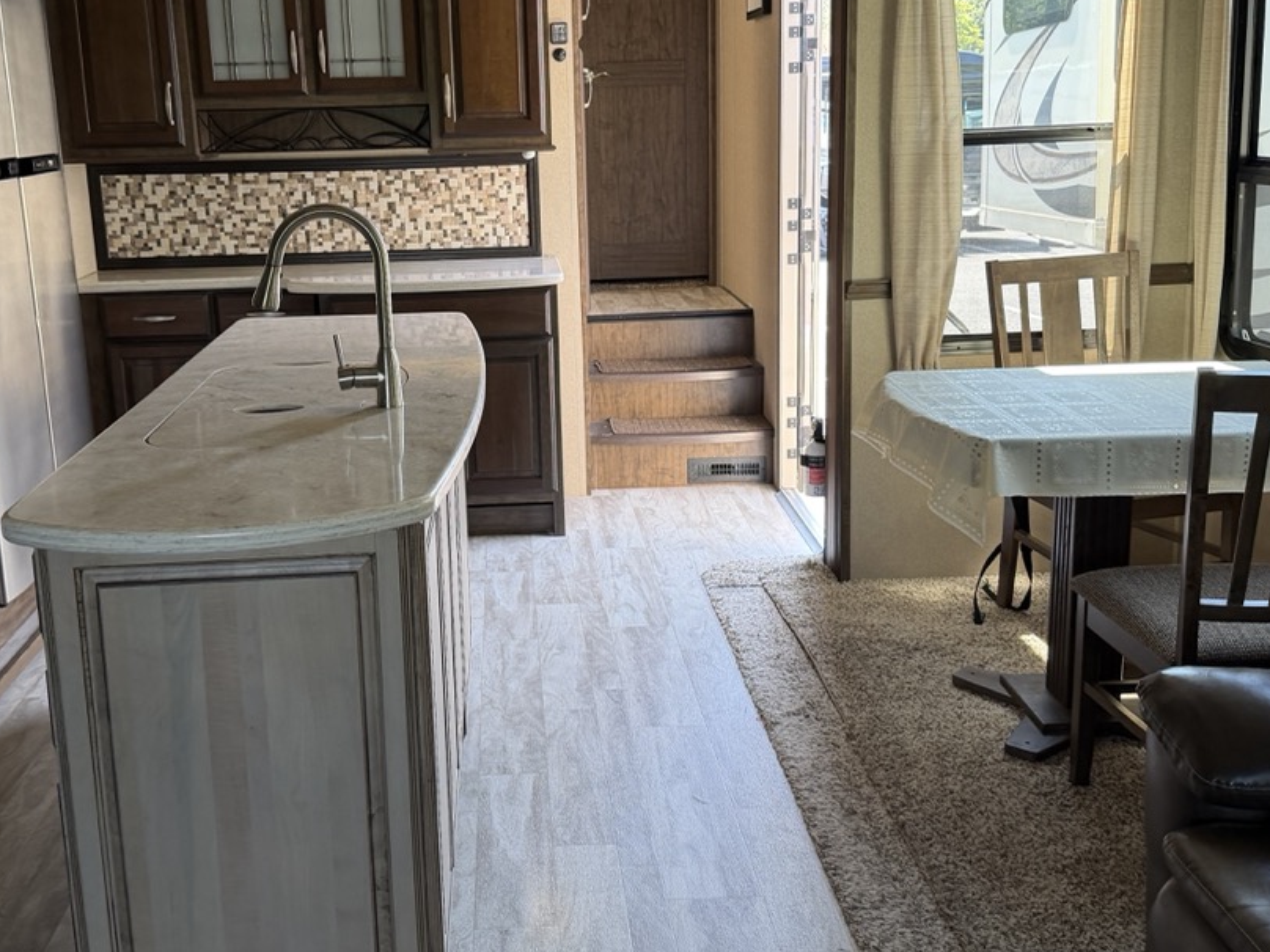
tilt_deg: -8.5
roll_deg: +0.4
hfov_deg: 48.8
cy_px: 402
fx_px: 1394
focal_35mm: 38
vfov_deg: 37.6
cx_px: 539
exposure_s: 1/97
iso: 200
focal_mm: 6.76
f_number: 1.78
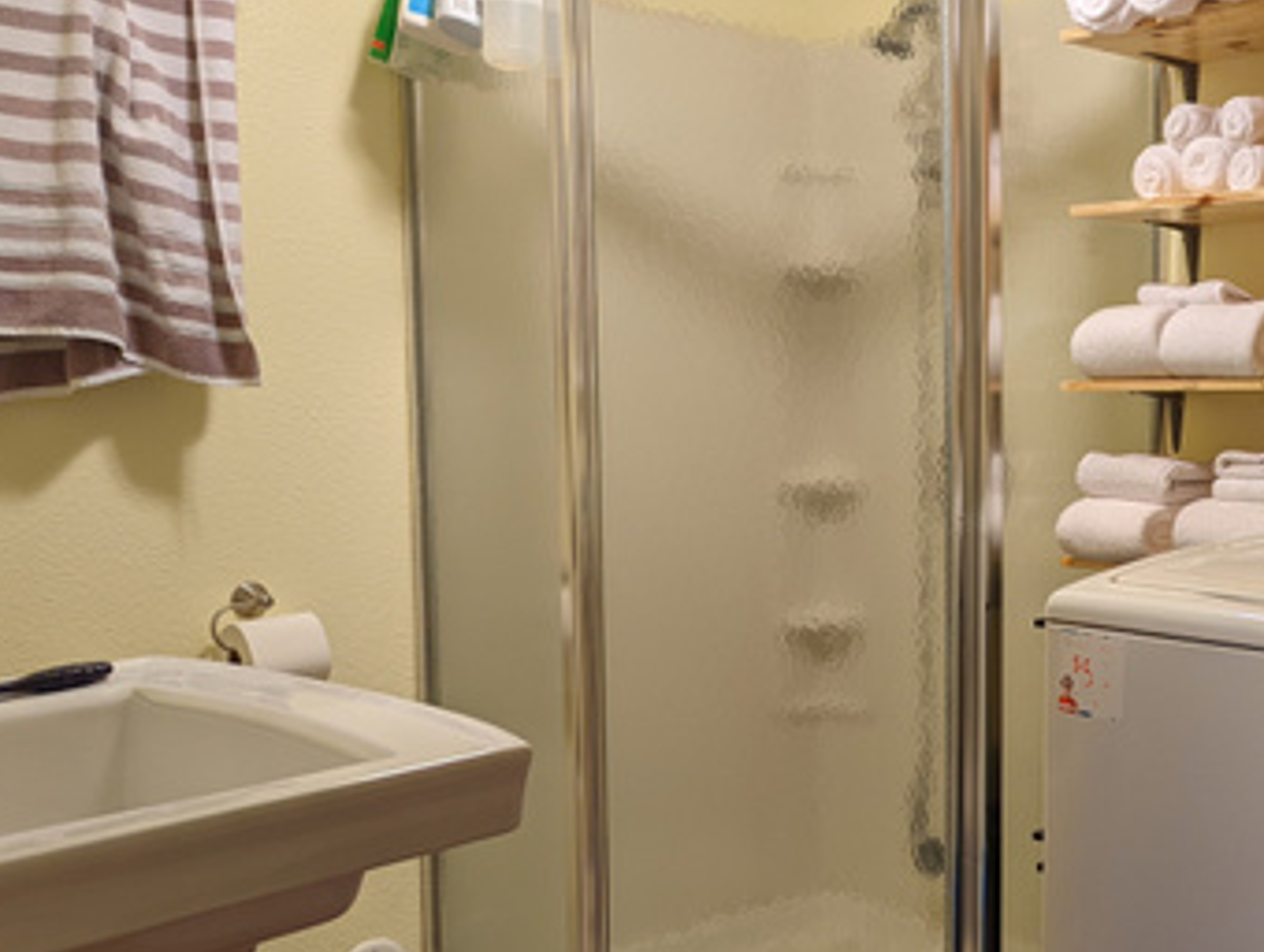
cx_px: 1130
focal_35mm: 45
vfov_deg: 32.2
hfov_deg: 39.1
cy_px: 569
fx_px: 1645
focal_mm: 6.81
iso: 79
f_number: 1.85
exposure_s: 1/60
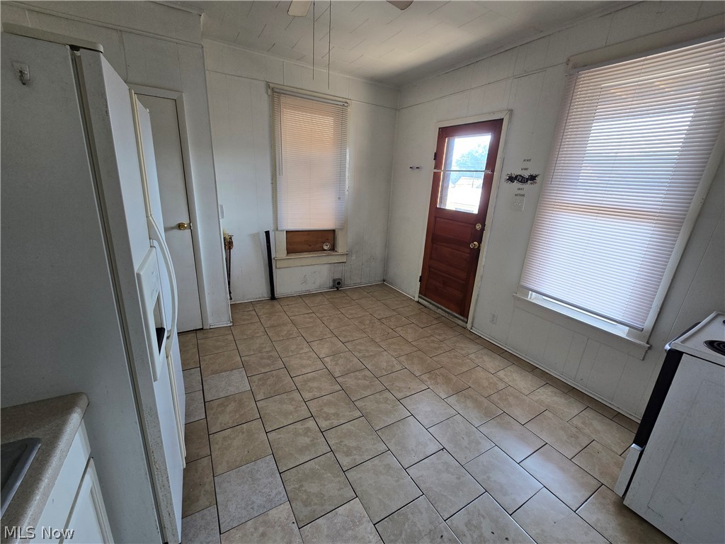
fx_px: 272
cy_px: 272
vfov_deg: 89.9
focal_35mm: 13
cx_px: 362
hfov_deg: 106.2
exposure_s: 1/60
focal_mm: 2.2
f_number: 2.2
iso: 80
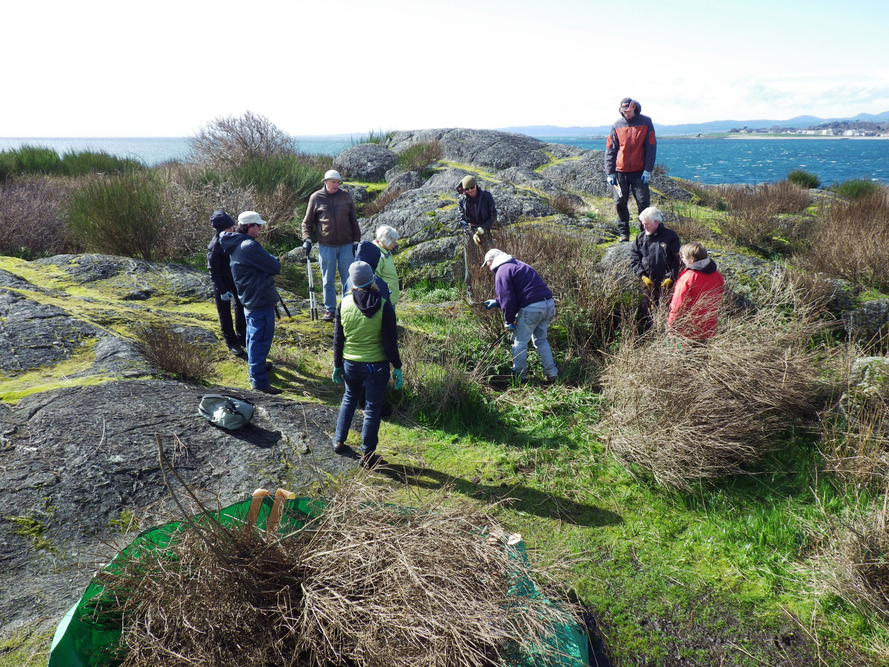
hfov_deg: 63.4
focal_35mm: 28
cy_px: 334
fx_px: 719
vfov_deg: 49.7
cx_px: 444
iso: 125
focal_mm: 5
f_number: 4.2
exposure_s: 1/400
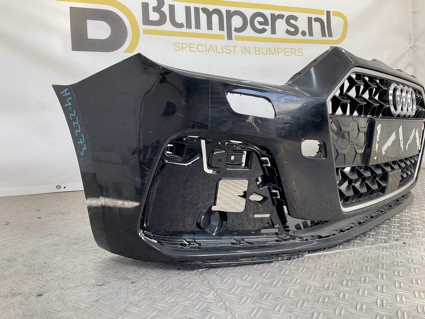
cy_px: 160
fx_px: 356
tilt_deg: -5.3
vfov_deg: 48.2
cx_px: 212
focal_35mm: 29
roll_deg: +1.0
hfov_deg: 61.7
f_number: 1.8
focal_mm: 3
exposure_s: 1/100
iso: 20
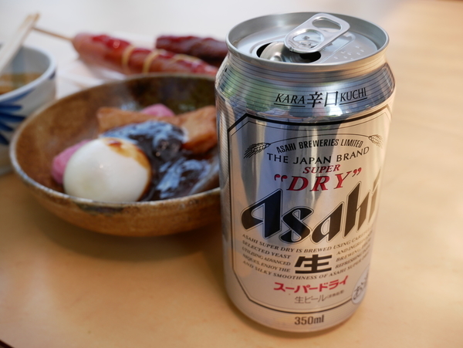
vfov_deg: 36.0
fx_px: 535
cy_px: 174
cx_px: 232
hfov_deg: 46.8
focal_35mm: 40
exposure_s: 1/200
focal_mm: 20
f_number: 5.6
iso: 200
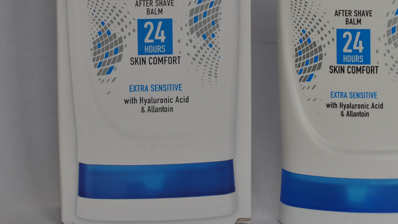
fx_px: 1910
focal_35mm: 181
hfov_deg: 11.9
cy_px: 34
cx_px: 246
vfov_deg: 6.7
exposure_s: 1/320
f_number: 4.5
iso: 400
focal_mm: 60
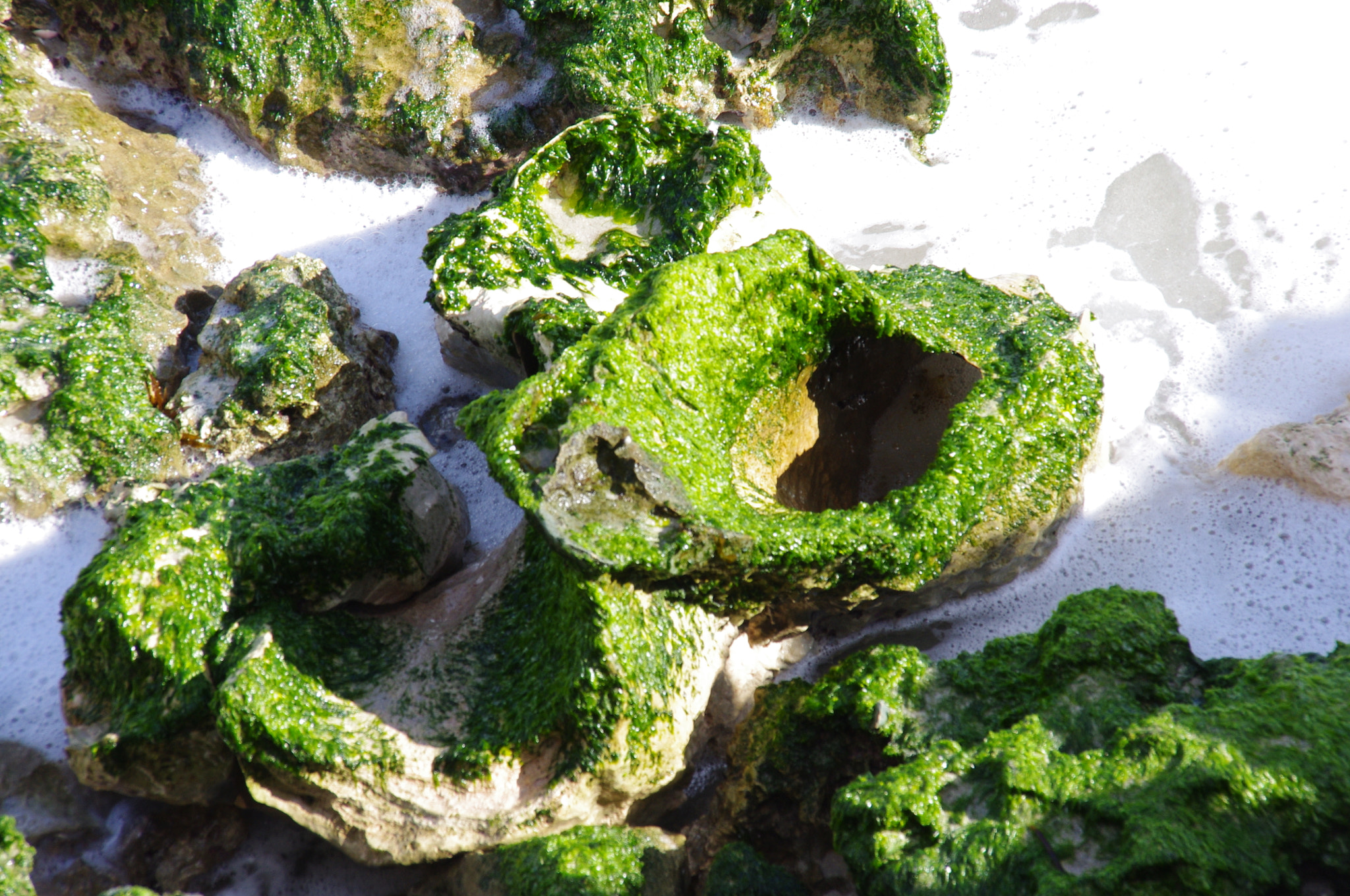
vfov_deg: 8.1
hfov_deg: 12.2
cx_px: 675
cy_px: 448
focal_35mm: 169
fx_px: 6329
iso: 400
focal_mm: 113
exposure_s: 1/200
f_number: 11
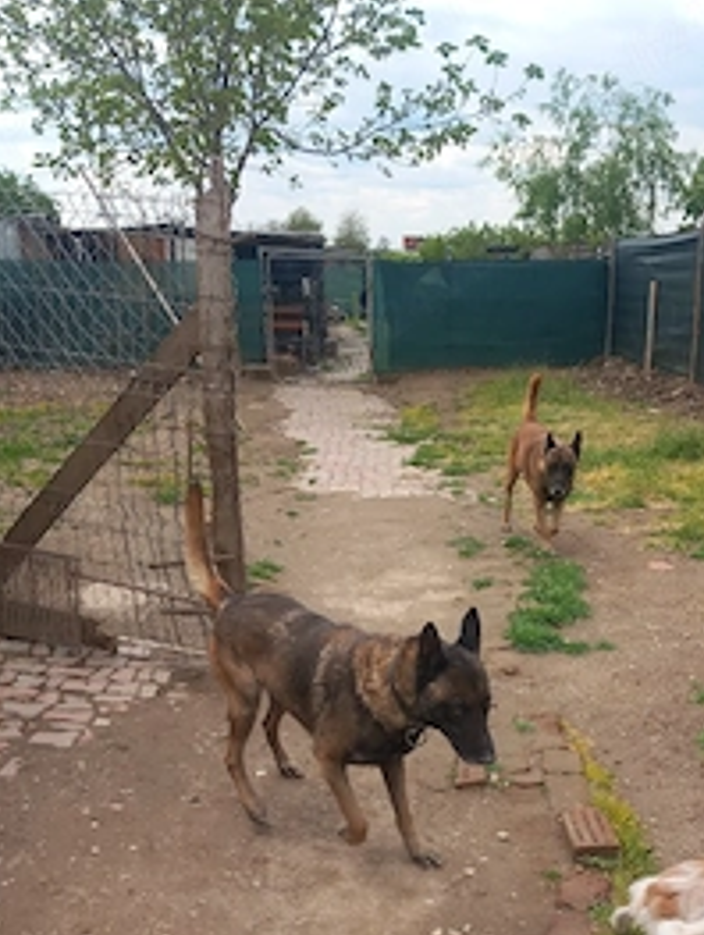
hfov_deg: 35.0
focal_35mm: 41
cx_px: 452
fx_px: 1109
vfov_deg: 44.8
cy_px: 651
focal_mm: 4
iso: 20
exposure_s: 1/333
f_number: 1.8
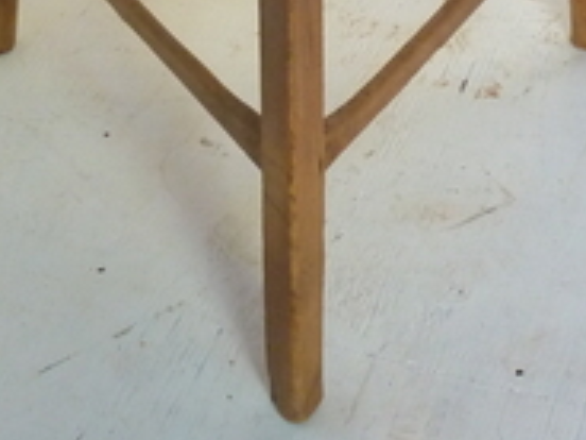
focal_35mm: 114
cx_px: 86
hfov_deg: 17.1
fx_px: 1930
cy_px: -217
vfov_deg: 12.4
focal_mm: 5.7
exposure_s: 1/30
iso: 320
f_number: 3.5
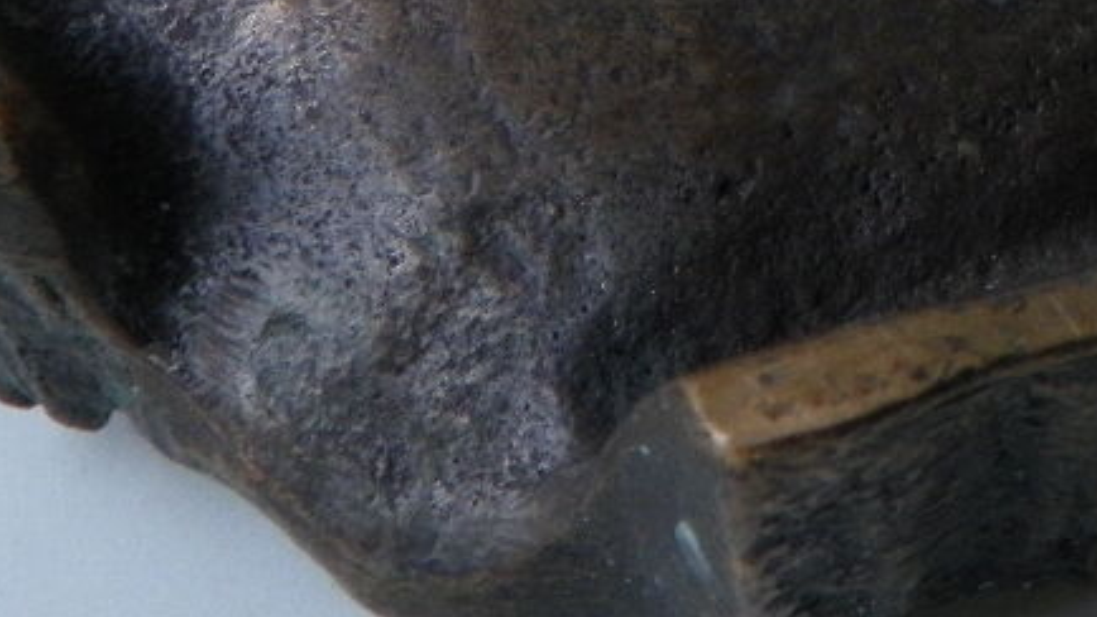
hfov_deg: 12.8
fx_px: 4857
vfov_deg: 7.2
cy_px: -311
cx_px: 877
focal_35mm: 167
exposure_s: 1/40
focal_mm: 9.2
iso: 100
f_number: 3.5
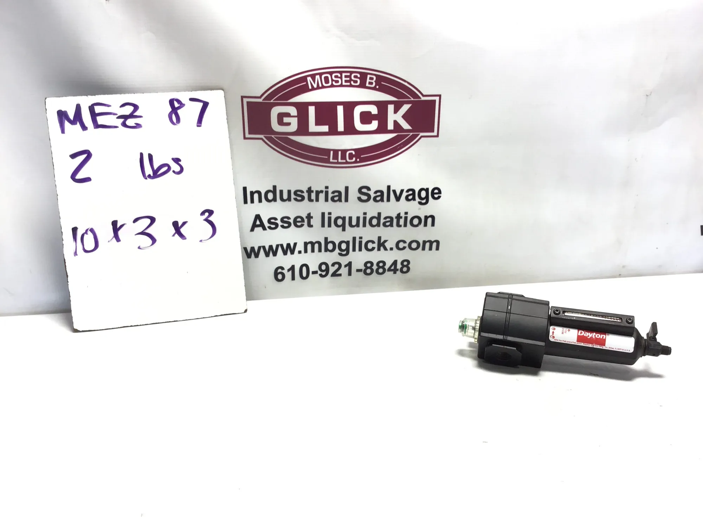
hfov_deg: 58.4
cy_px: 264
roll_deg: +0.7
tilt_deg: -20.0
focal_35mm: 31
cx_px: 352
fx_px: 630
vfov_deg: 45.4
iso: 32
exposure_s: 1/120
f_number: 2.4
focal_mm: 3.3
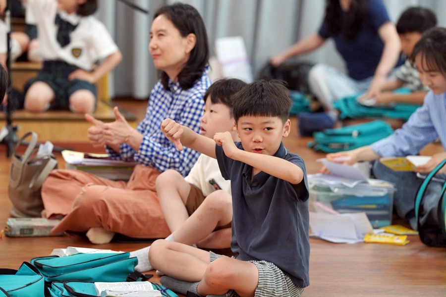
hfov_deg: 10.3
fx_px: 2478
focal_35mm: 200
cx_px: 223
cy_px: 148
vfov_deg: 6.9
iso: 3200
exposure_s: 1/250
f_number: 4
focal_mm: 200
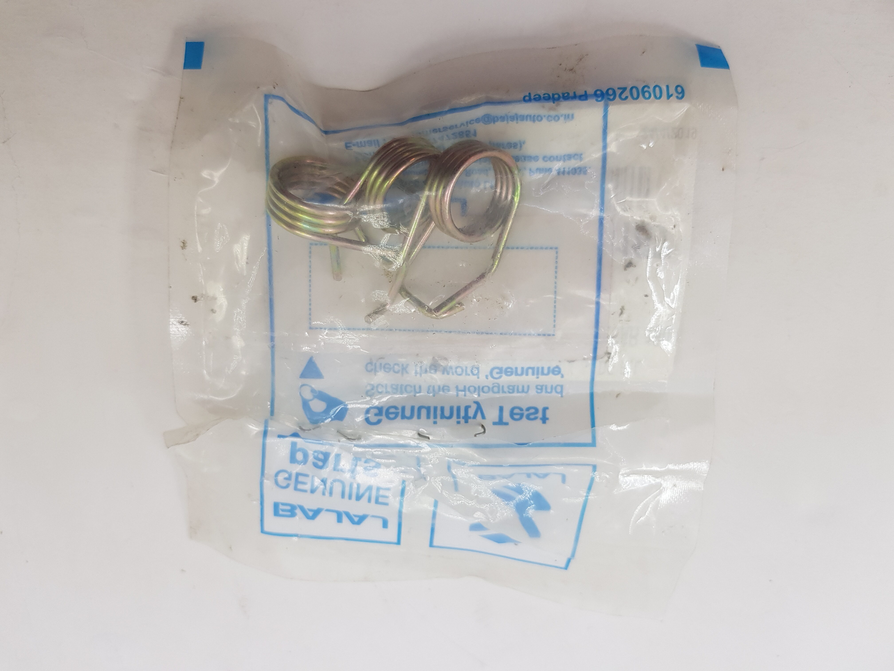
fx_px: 671
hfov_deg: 67.3
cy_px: 336
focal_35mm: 26
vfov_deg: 53.1
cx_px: 447
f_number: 1.7
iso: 80
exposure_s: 1/120
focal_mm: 4.2
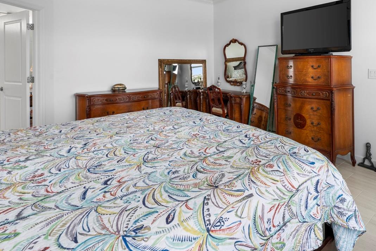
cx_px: 236
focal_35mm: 21
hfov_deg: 79.6
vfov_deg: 56.9
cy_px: 67
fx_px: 219
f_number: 8
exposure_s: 1/40
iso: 800
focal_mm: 14
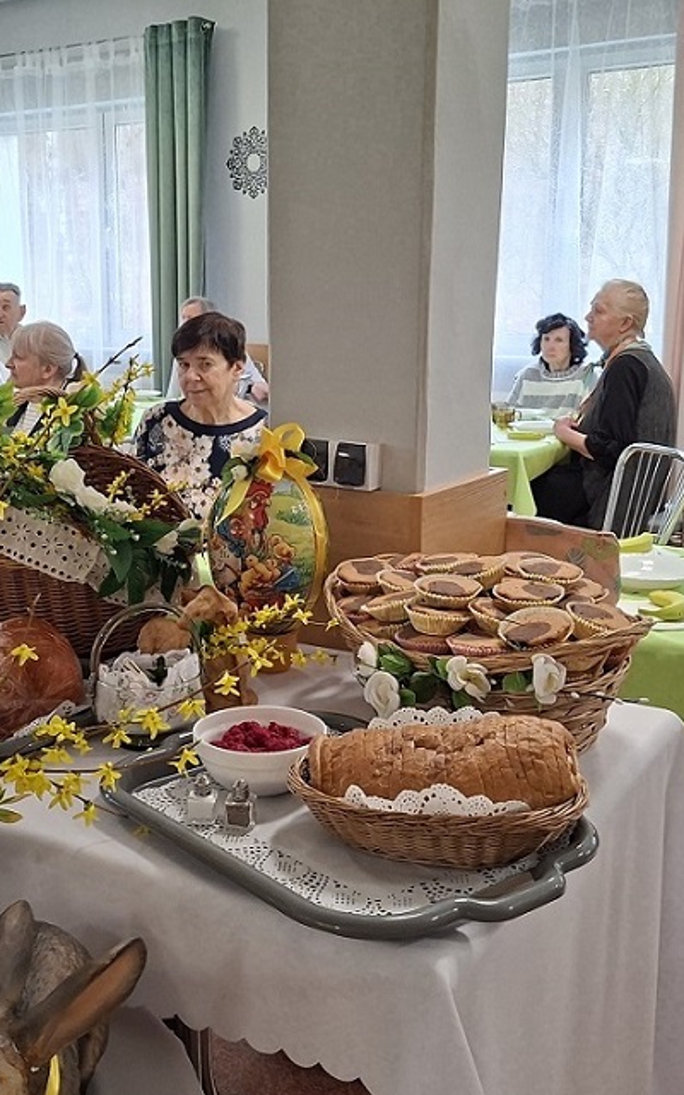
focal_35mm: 39
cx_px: 259
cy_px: 546
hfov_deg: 32.6
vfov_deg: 50.4
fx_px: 1163
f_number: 1.8
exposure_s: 1/120
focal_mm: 5.54
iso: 320
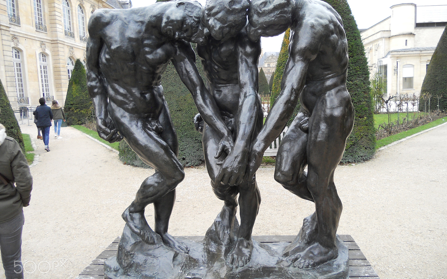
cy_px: 135
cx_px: 223
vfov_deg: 43.1
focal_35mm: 29
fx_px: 353
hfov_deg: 64.6
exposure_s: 1/125
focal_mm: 4.9
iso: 80
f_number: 3.2
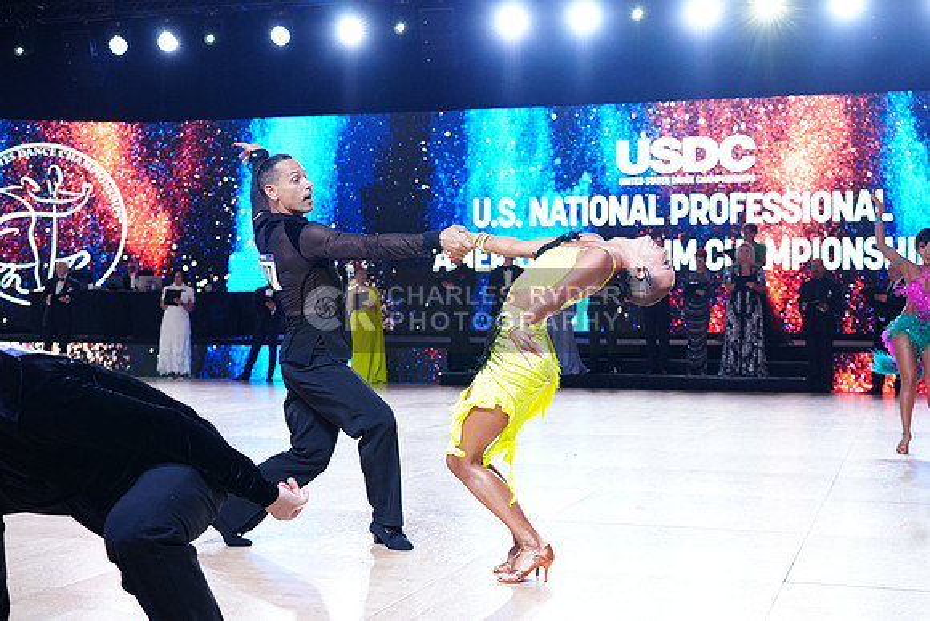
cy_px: 310
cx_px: 465
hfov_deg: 38.9
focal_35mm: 51
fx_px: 1318
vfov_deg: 26.5
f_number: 4.5
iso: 2000
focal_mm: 51
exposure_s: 1/500
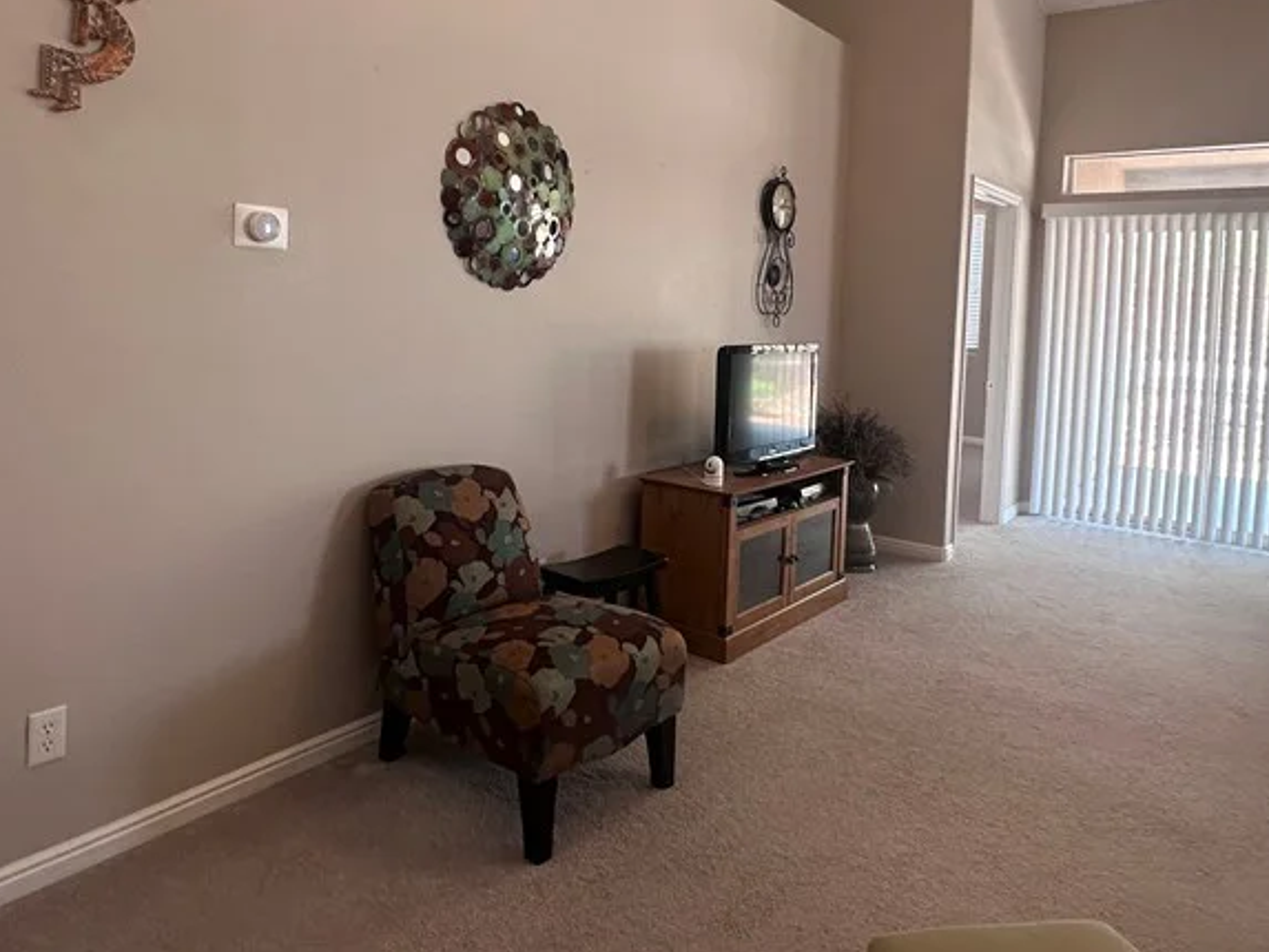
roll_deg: -2.2
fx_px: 917
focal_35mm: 25
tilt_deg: -2.4
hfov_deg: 69.4
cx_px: 629
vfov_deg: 54.1
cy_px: 337
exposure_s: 1/60
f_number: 2.2
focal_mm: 2.22
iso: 160
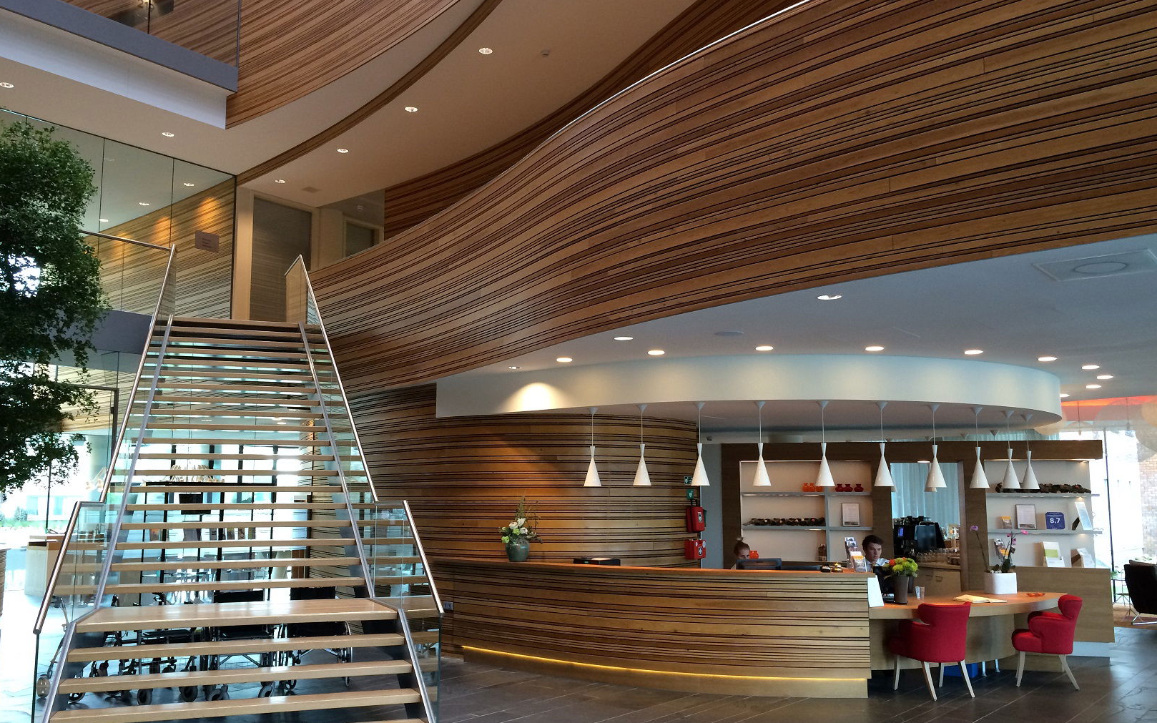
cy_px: 387
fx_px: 977
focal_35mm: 31
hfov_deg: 61.2
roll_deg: -0.5
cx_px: 576
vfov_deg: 40.6
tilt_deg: +6.8
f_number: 2.2
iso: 50
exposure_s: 1/30
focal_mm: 4.15
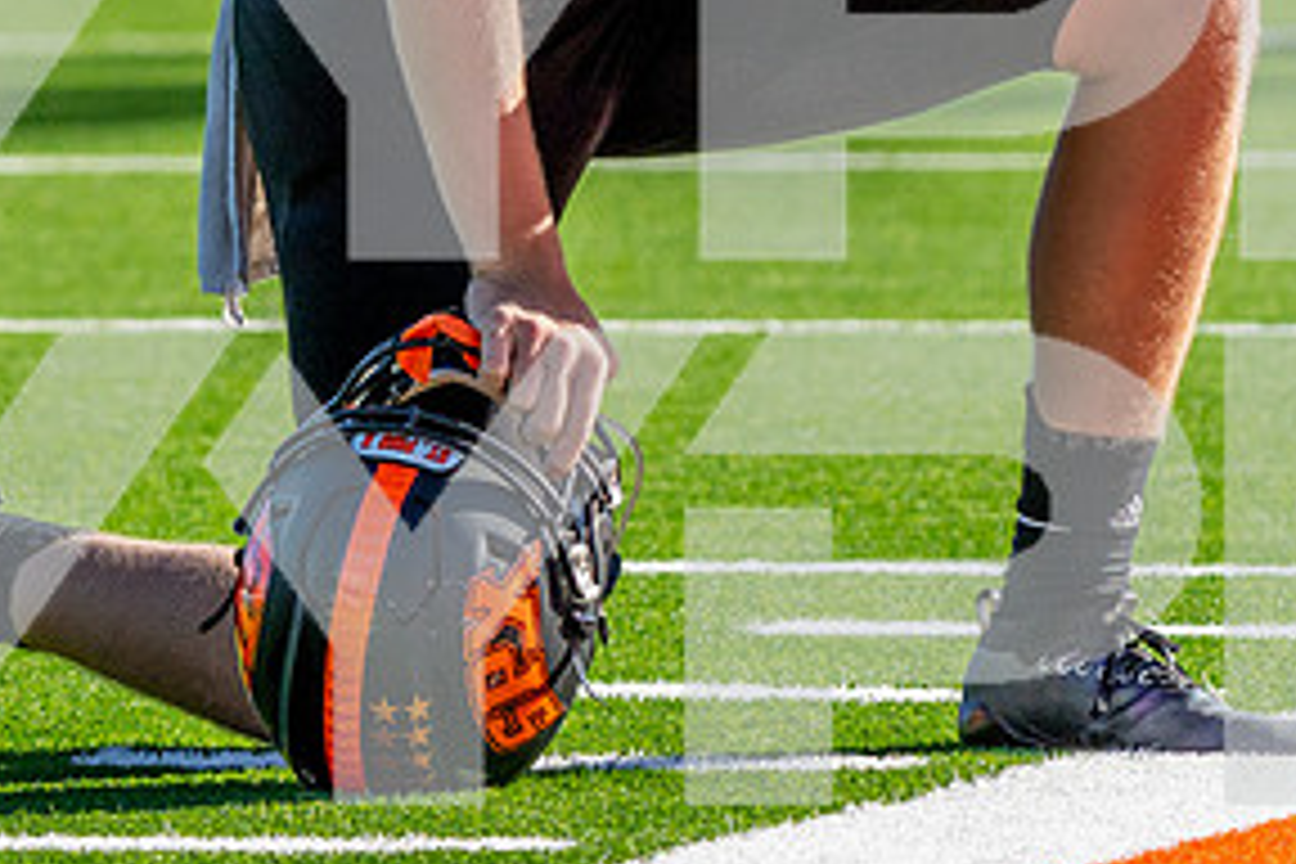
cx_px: 634
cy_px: -338
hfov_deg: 2.7
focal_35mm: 761
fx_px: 27394
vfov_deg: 1.8
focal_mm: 252
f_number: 5.6
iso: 400
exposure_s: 1/2500
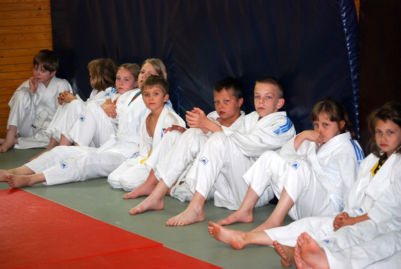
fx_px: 1339
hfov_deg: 17.0
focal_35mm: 120
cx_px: 200
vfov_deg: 11.5
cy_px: 134
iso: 450
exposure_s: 1/60
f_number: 4.5
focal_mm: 80
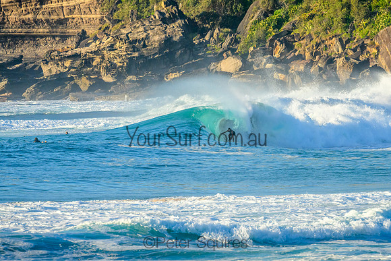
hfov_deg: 3.8
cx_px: 216
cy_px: 127
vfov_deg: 2.5
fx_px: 5968
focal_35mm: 549
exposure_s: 1/2000
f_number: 9
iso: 1000
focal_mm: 400
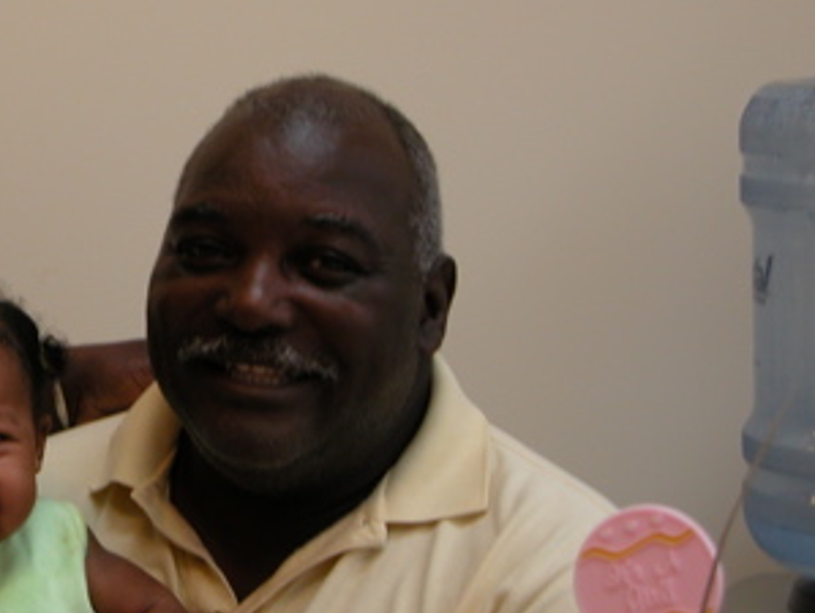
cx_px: -25
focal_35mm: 124
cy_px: 234
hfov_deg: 15.5
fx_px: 2923
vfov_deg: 12.0
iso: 100
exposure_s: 1/12.8
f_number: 3.1
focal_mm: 14.7
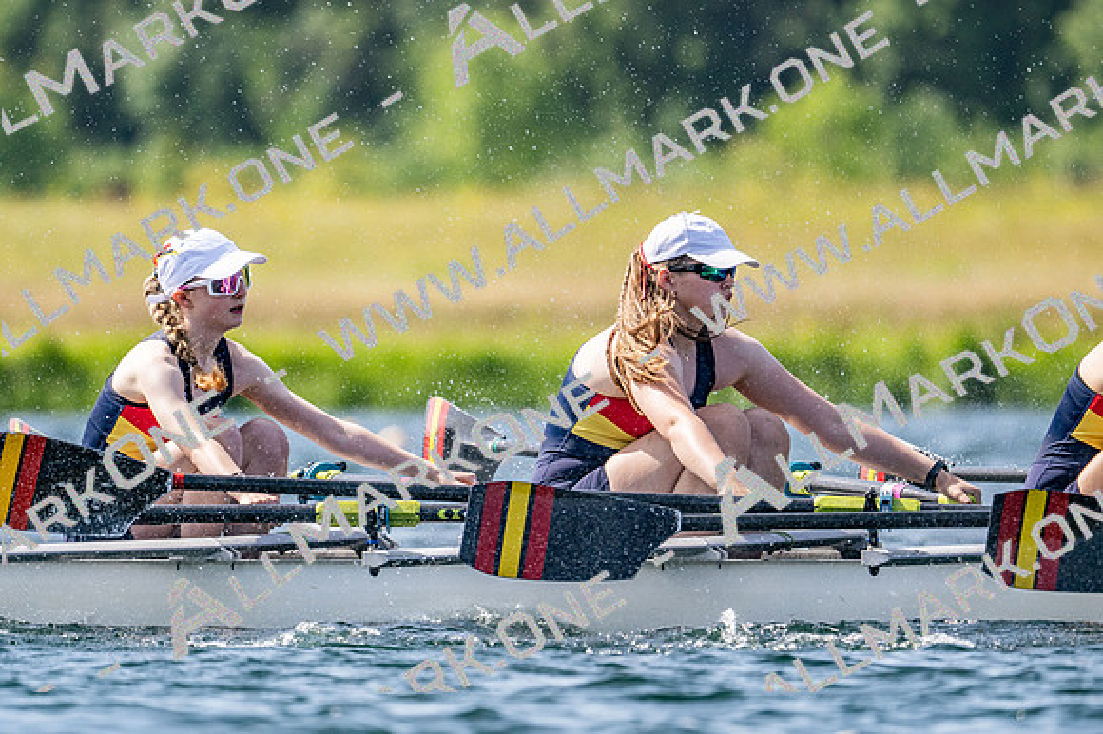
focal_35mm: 600
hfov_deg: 3.4
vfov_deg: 2.3
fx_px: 18372
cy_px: 367
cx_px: 552
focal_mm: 400
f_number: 4.5
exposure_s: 1/2500
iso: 280
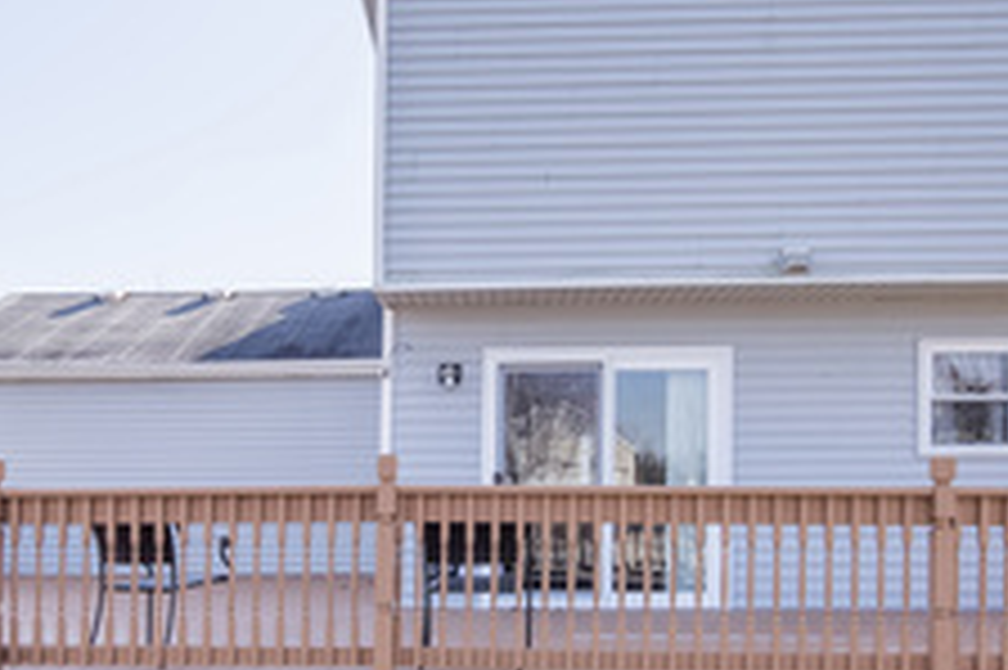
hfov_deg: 48.3
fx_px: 1119
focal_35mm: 40
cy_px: 366
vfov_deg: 33.3
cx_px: 418
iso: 100
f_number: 8
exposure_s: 1/250
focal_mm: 14
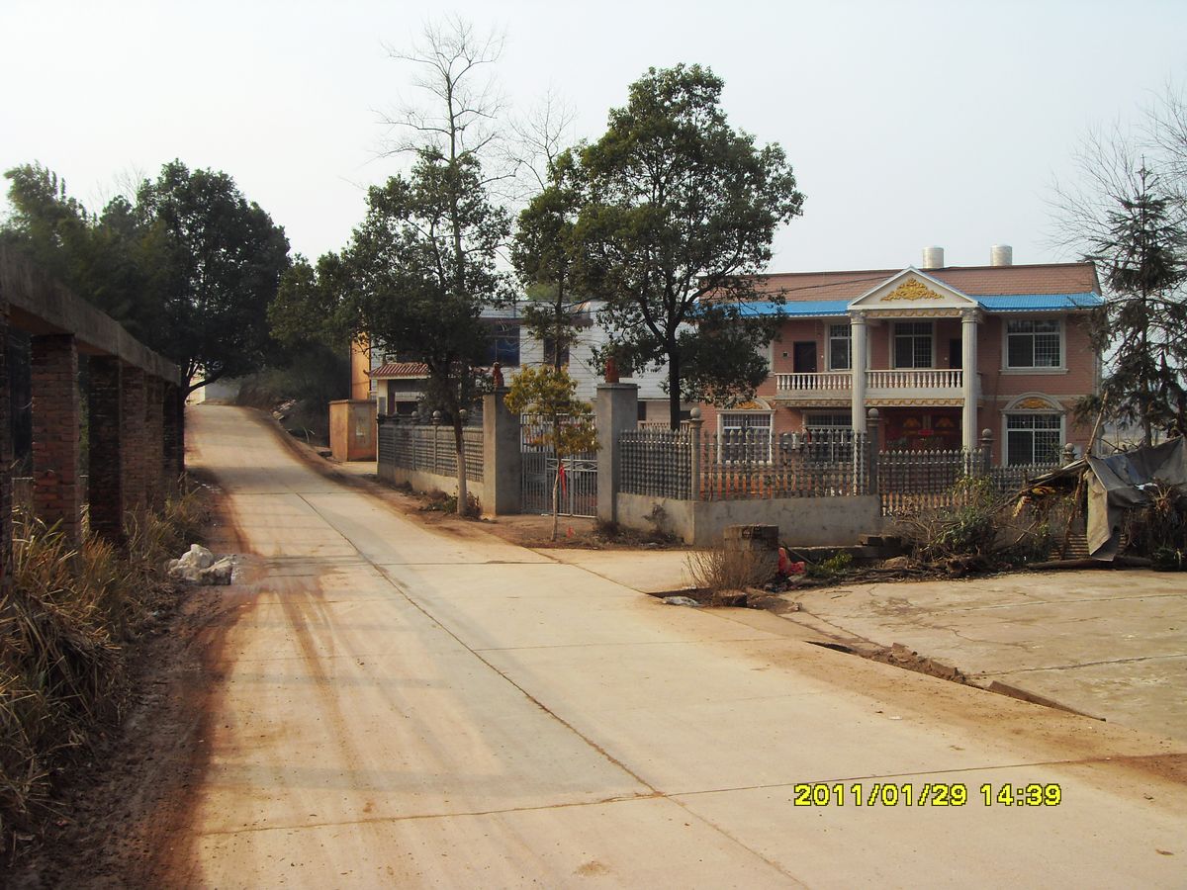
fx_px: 1337
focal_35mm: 39
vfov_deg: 36.8
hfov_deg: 47.9
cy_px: 445
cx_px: 594
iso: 80
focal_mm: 6.6
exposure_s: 1/180
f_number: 6.2
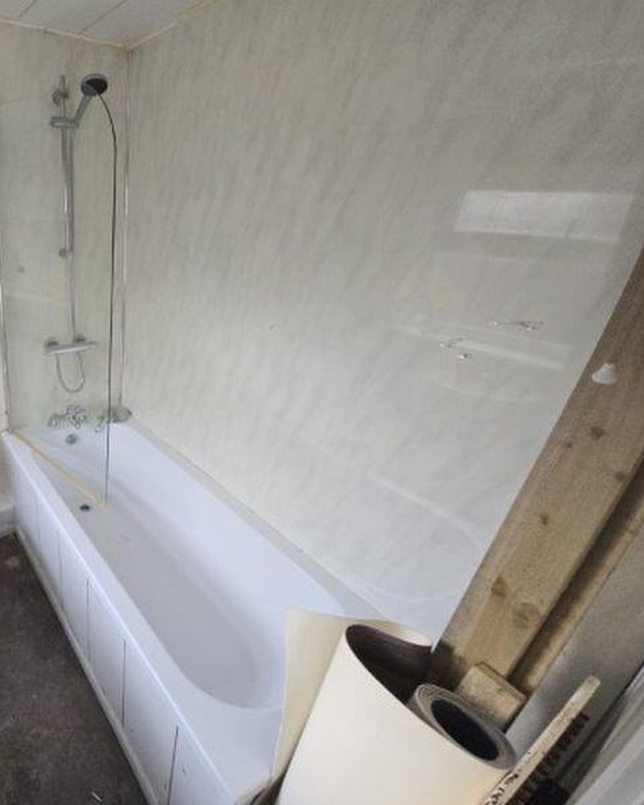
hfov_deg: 68.6
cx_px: 117
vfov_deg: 89.6
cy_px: 402
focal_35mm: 17
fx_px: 405
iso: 160
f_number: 2.2
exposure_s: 1/60
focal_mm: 2.2
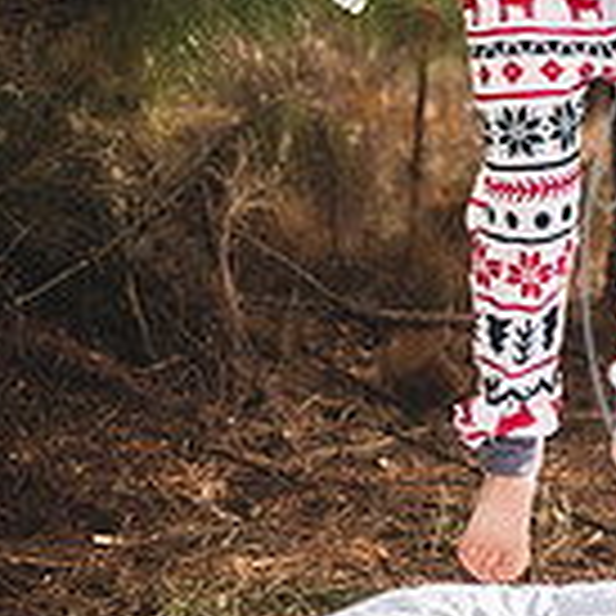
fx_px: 4087
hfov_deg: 8.1
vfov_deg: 8.5
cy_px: -154
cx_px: 1320
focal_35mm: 203
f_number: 2.8
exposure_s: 1/800
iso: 100
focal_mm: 50
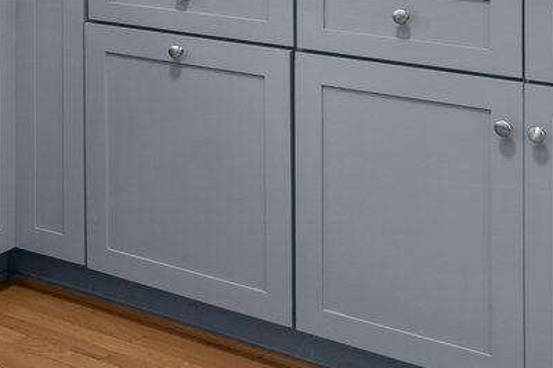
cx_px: 6
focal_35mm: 82
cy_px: -215
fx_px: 1259
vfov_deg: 15.2
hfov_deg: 23.8
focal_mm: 16
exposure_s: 1/10
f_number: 4
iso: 320
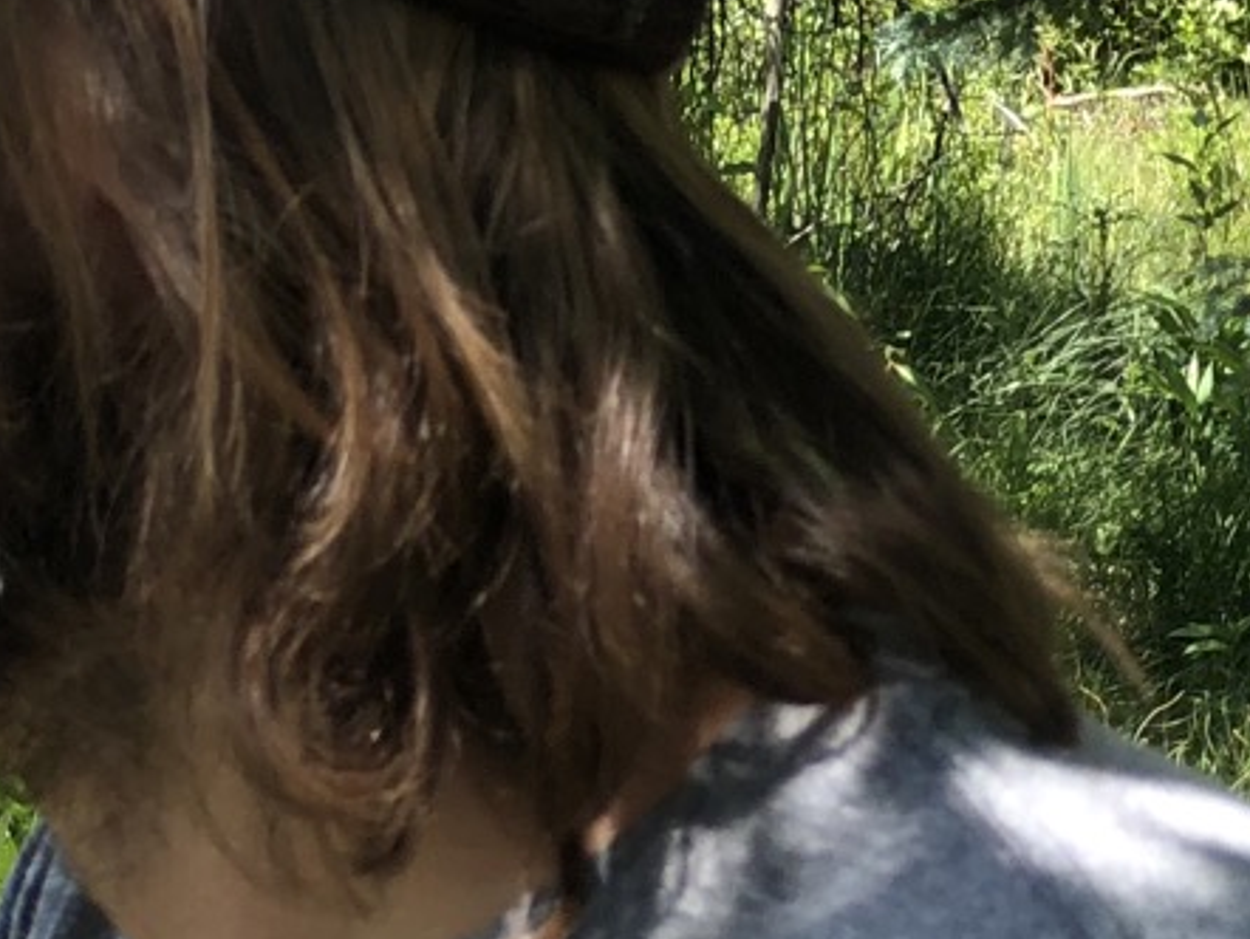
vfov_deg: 6.4
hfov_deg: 8.2
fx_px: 8382
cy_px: 189
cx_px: -1179
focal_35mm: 232
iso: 20
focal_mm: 6.6
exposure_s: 1/133
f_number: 2.8
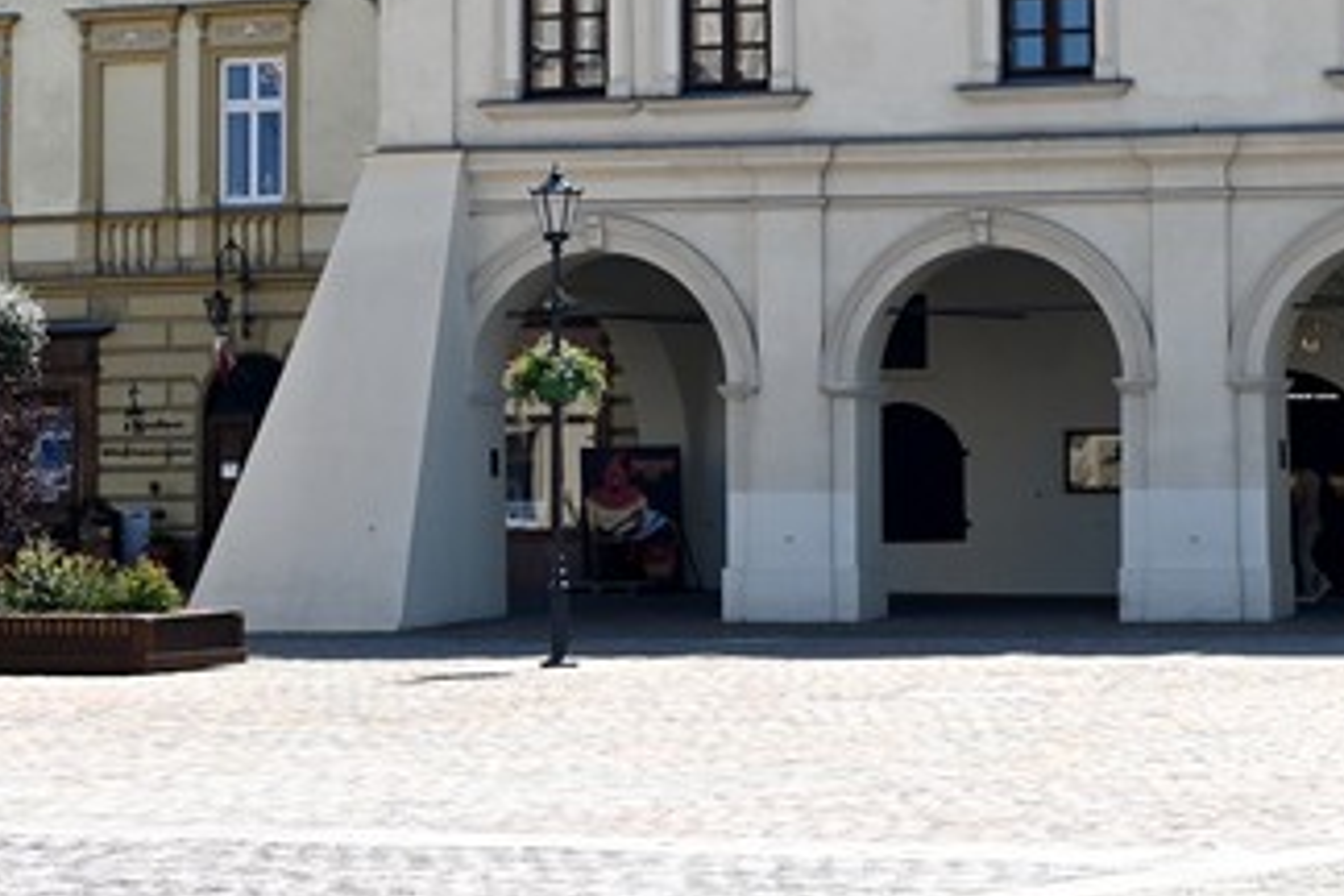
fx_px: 5010
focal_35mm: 134
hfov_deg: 15.3
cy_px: -81
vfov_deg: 10.1
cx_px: 660
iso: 100
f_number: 5.6
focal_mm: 30.5
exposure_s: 1/320
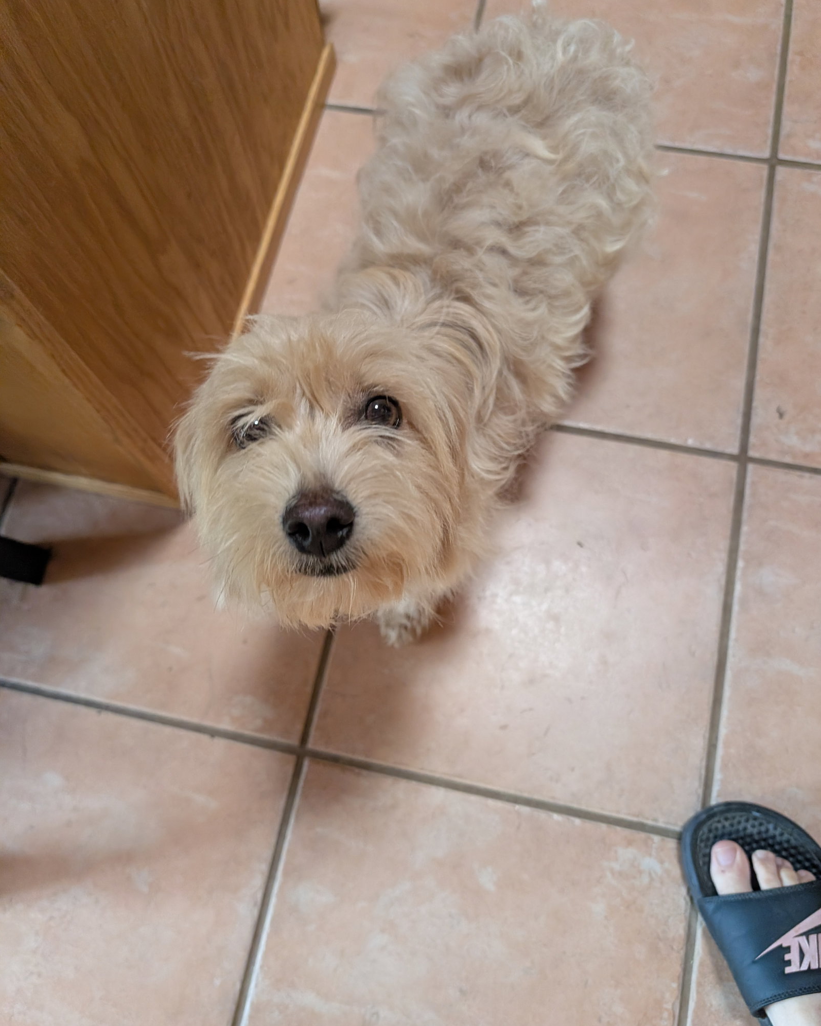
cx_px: 410
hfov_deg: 56.8
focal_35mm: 25
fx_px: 759
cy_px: 529
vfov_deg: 68.1
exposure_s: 1/350
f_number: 1.68
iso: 1608
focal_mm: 6.9
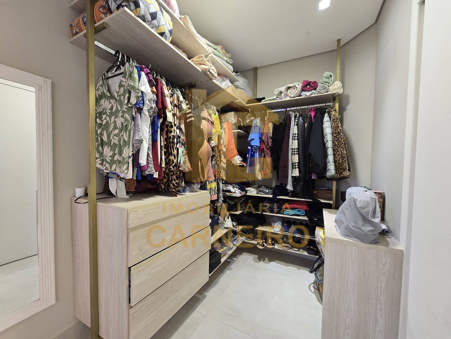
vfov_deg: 89.9
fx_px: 169
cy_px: 170
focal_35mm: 13
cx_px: 226
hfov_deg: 106.2
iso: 250
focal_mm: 2.2
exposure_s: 1/60
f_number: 2.2
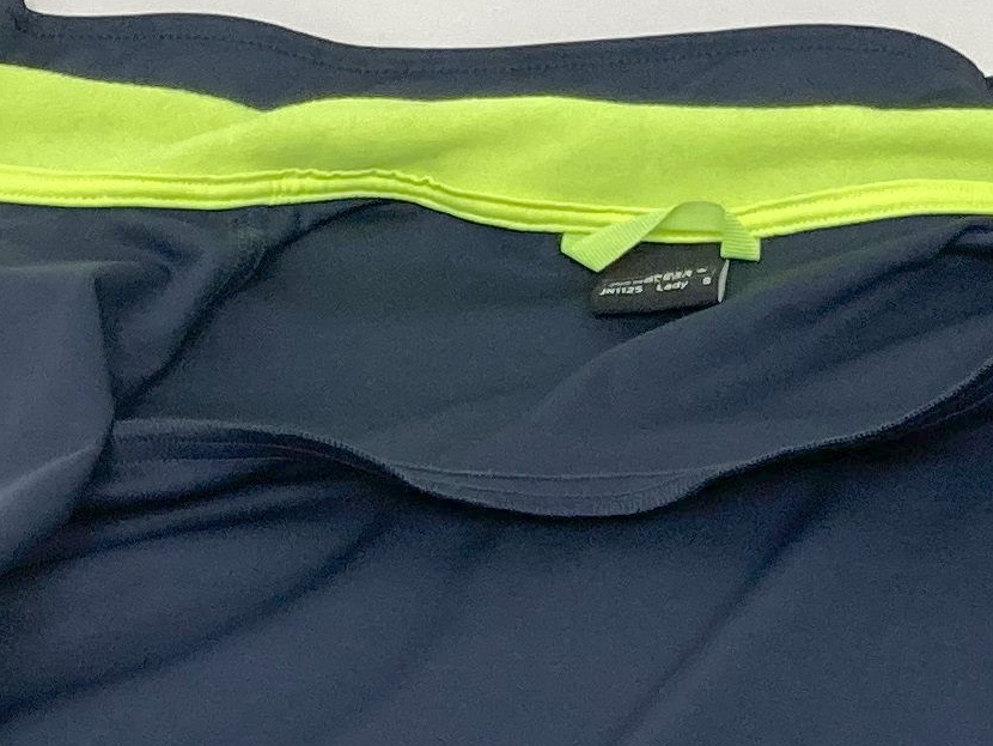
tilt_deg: -49.9
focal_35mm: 136
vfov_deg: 10.6
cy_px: 989
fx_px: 3902
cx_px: 736
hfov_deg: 14.4
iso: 80
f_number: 1.8
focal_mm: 3.99
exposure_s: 1/100
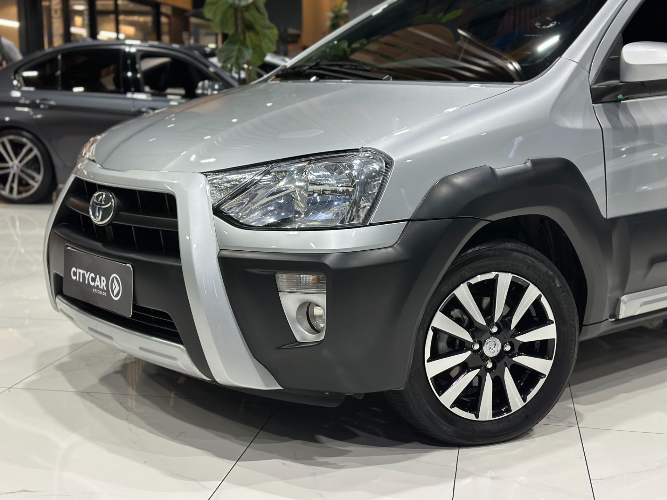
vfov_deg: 30.3
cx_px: 334
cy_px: 250
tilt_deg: -10.1
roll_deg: -0.7
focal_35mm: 48
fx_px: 925
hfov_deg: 39.7
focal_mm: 6.86
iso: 200
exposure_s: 1/120
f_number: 1.78
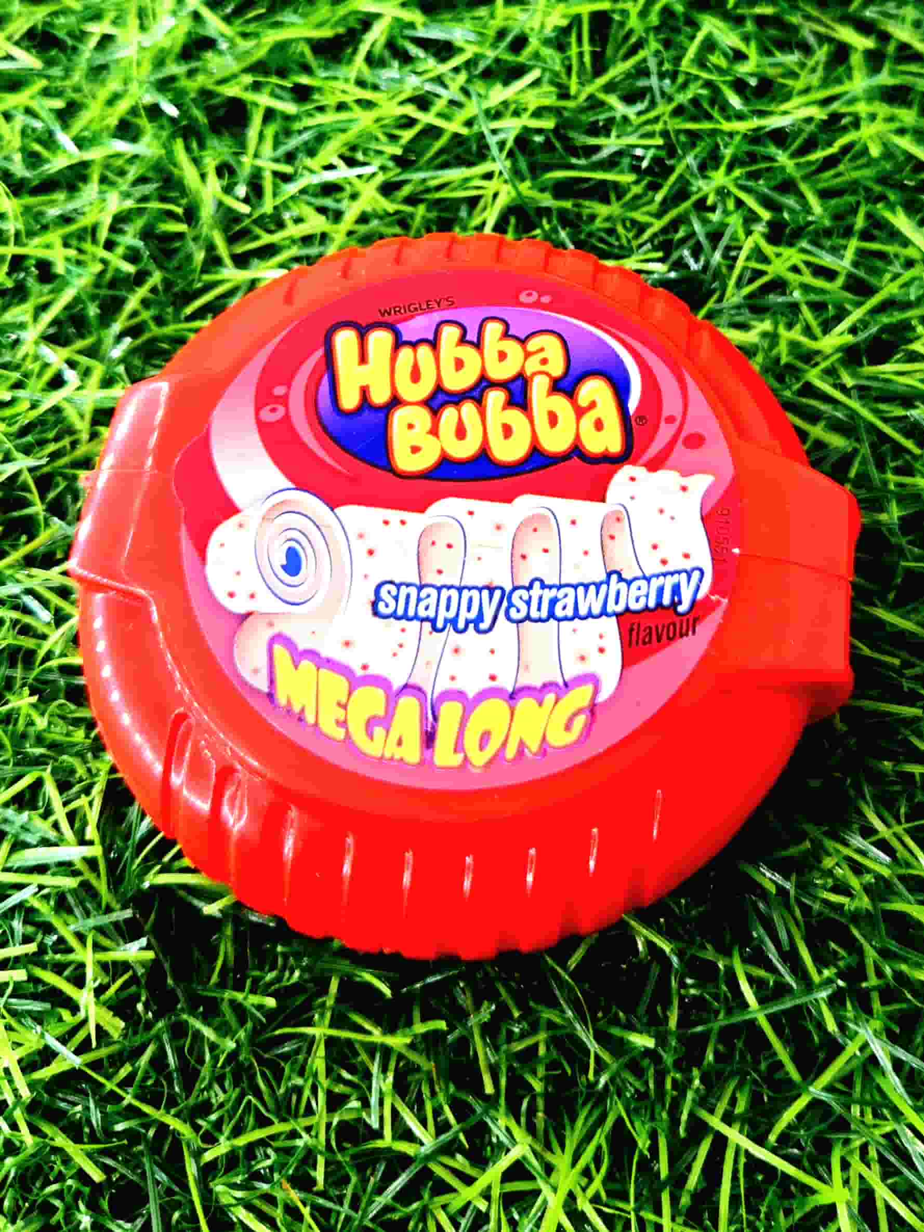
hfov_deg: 58.9
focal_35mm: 23
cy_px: 616
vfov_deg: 73.9
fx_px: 819
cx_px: 462
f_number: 1.8
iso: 40
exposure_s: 1/59.5
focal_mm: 5.4
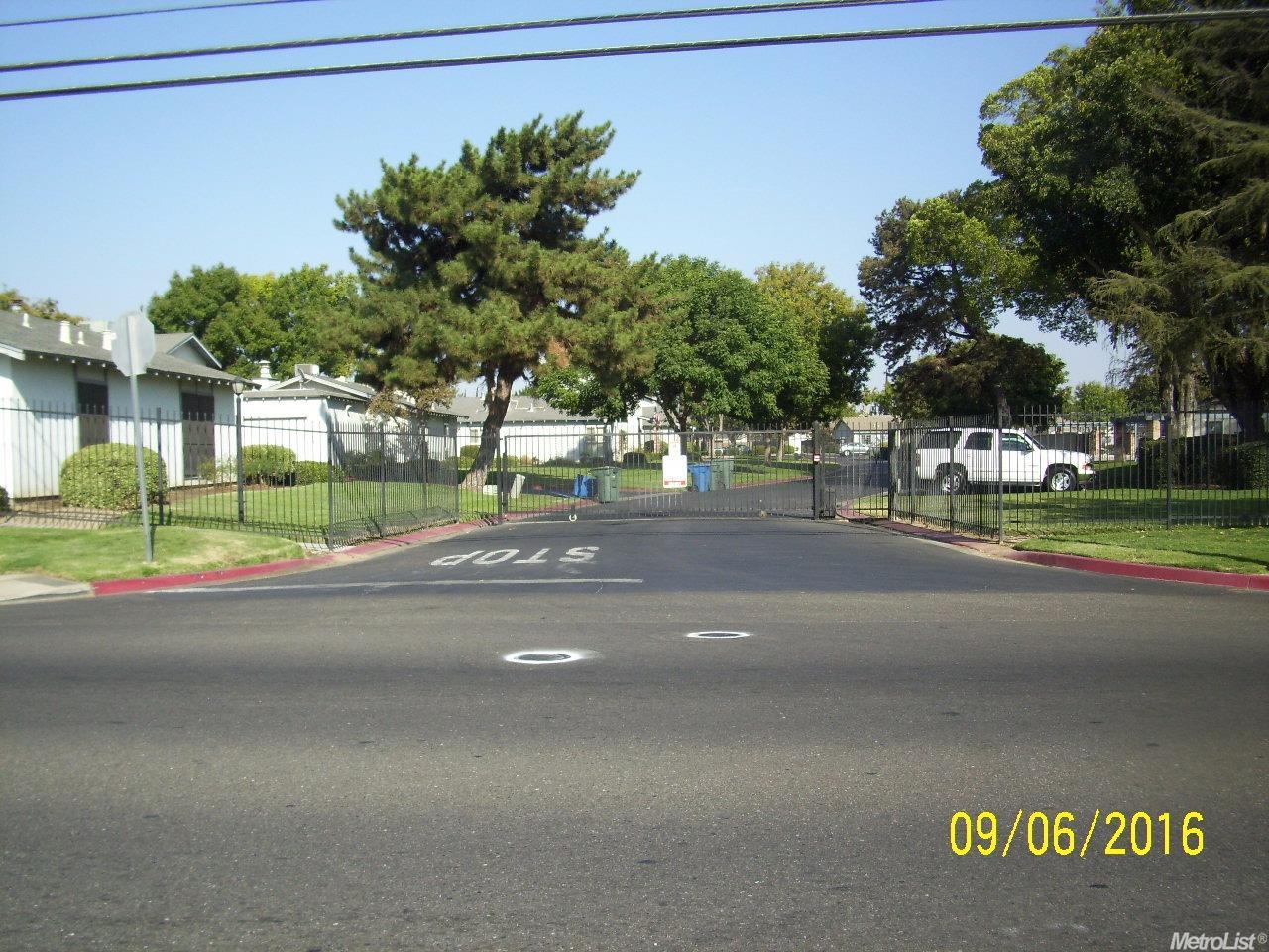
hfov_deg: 54.0
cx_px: 634
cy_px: 476
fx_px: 1246
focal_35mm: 34
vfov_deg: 41.8
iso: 80
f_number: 5.6
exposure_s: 1/200
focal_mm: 5.7
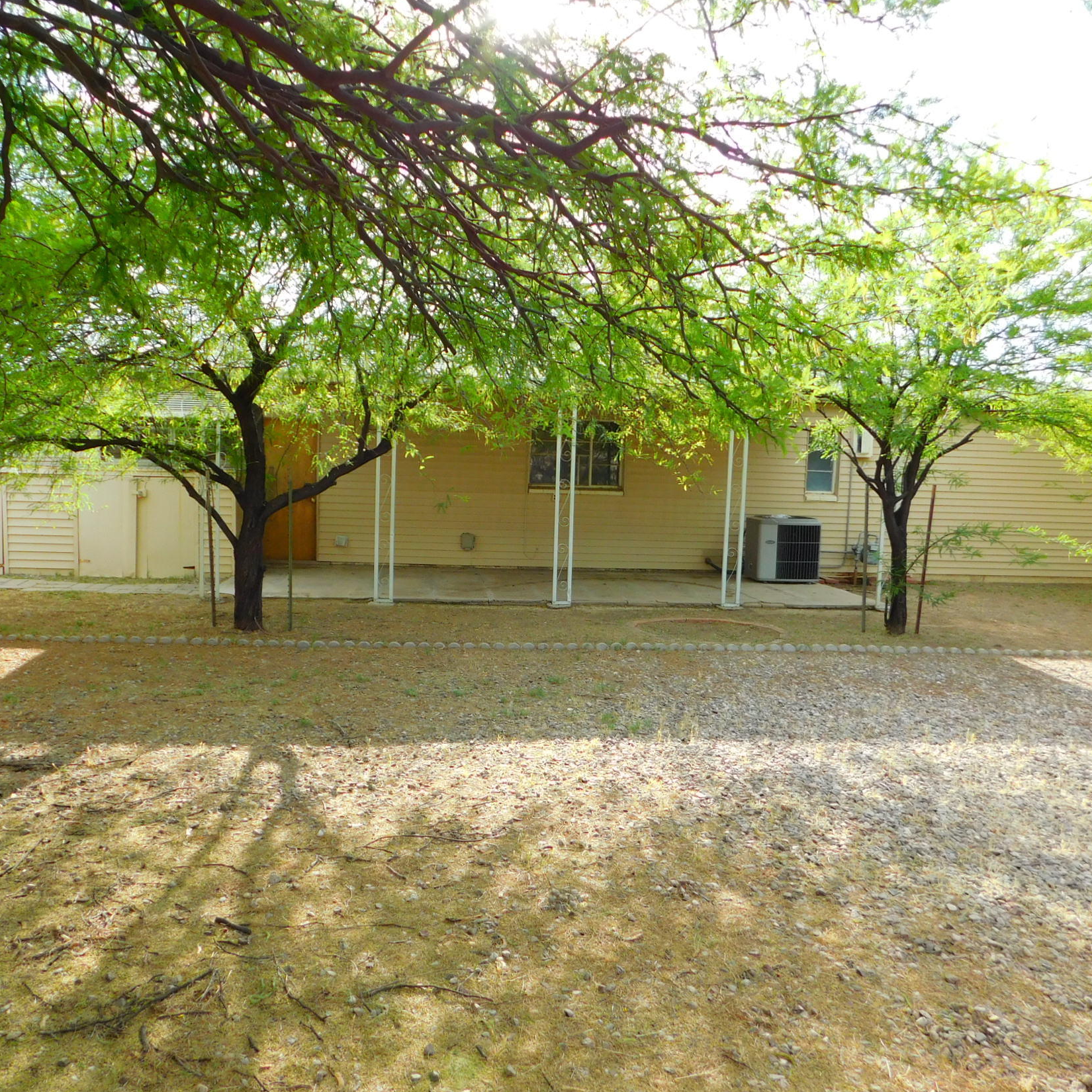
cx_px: 496
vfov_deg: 57.3
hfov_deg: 57.2
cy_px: 551
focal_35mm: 28
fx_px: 999
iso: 125
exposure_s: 1/400
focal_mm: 4
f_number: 3
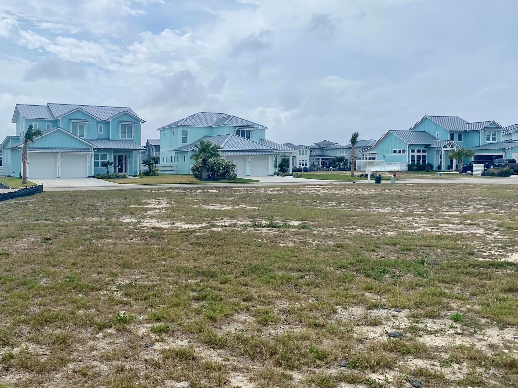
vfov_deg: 39.6
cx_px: 201
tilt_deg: +1.1
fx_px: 539
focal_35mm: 36
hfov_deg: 50.9
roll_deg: -0.2
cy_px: 181
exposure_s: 1/7692
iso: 32
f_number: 1.8
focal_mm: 4.25
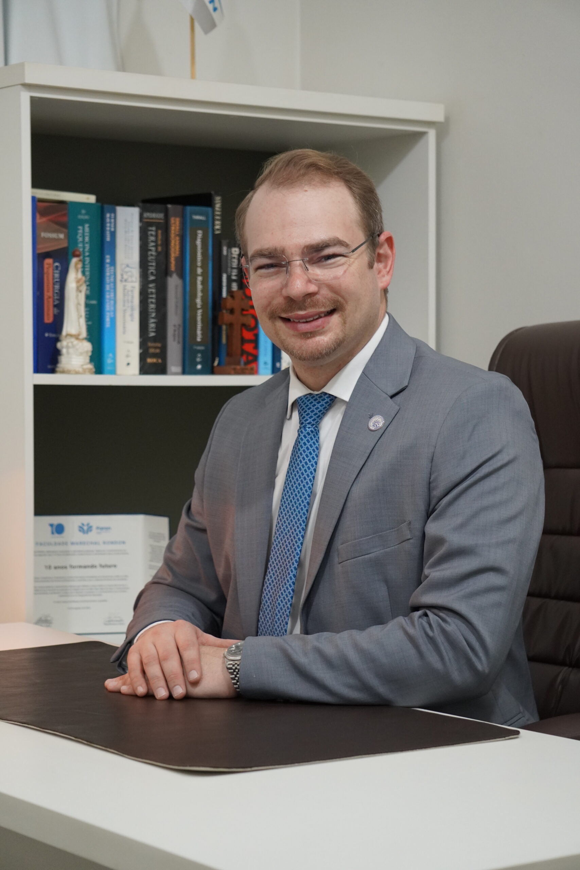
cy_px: 435
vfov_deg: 24.6
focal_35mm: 82
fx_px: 1993
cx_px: 290
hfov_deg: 16.6
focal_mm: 55
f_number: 4.5
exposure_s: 1/160
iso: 2000
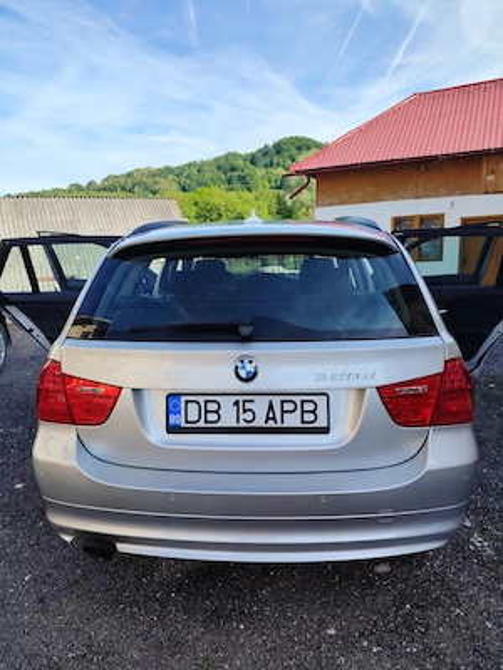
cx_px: 252
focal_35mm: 24
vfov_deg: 71.6
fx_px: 465
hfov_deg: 56.8
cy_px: 335
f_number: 1.75
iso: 100
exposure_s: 1/513
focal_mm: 5.25
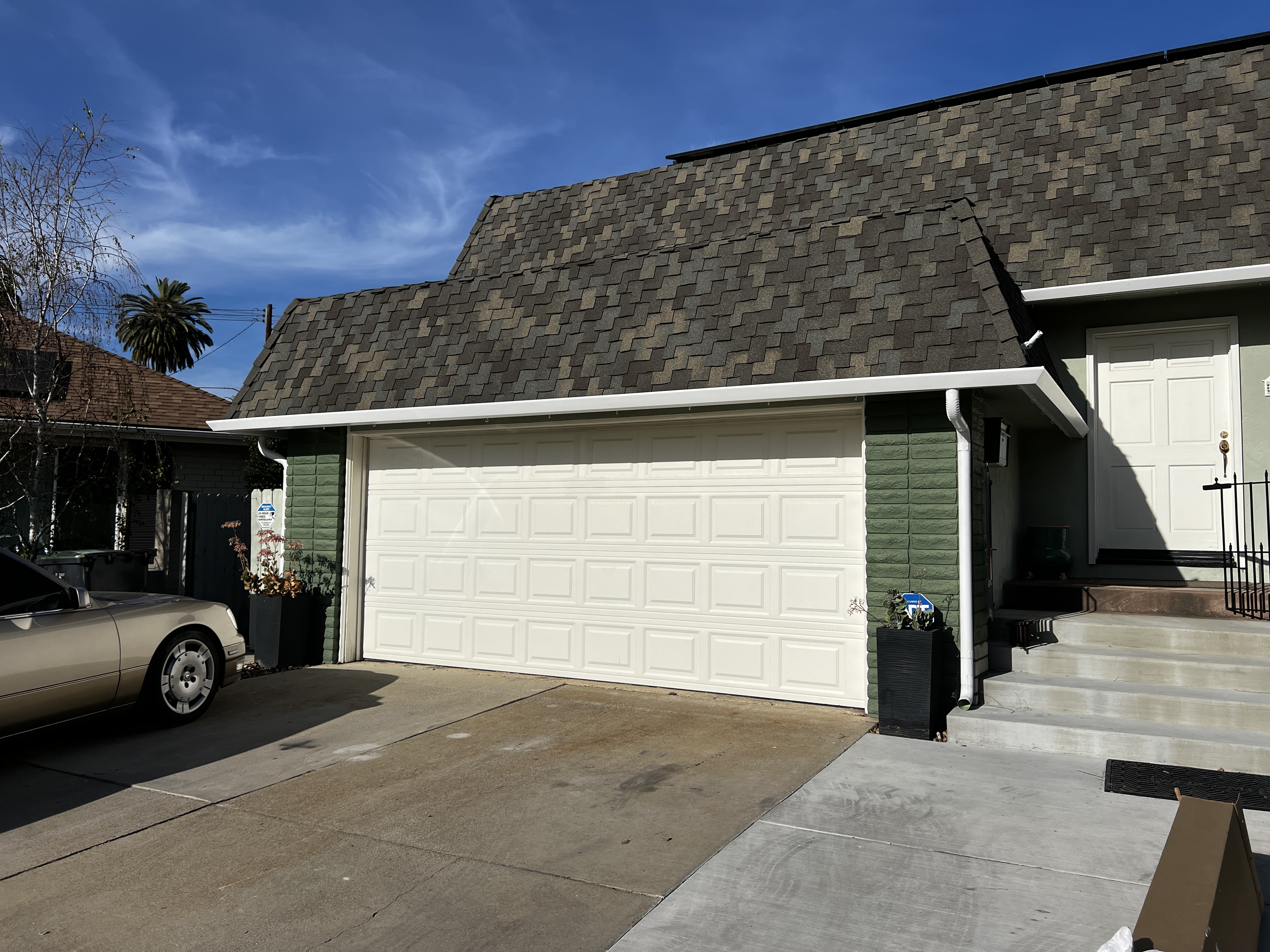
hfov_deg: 67.3
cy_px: 476
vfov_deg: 53.1
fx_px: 954
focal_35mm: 26
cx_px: 635
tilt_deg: +3.8
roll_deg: -0.5
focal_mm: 5.7
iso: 50
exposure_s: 1/11364
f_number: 1.5
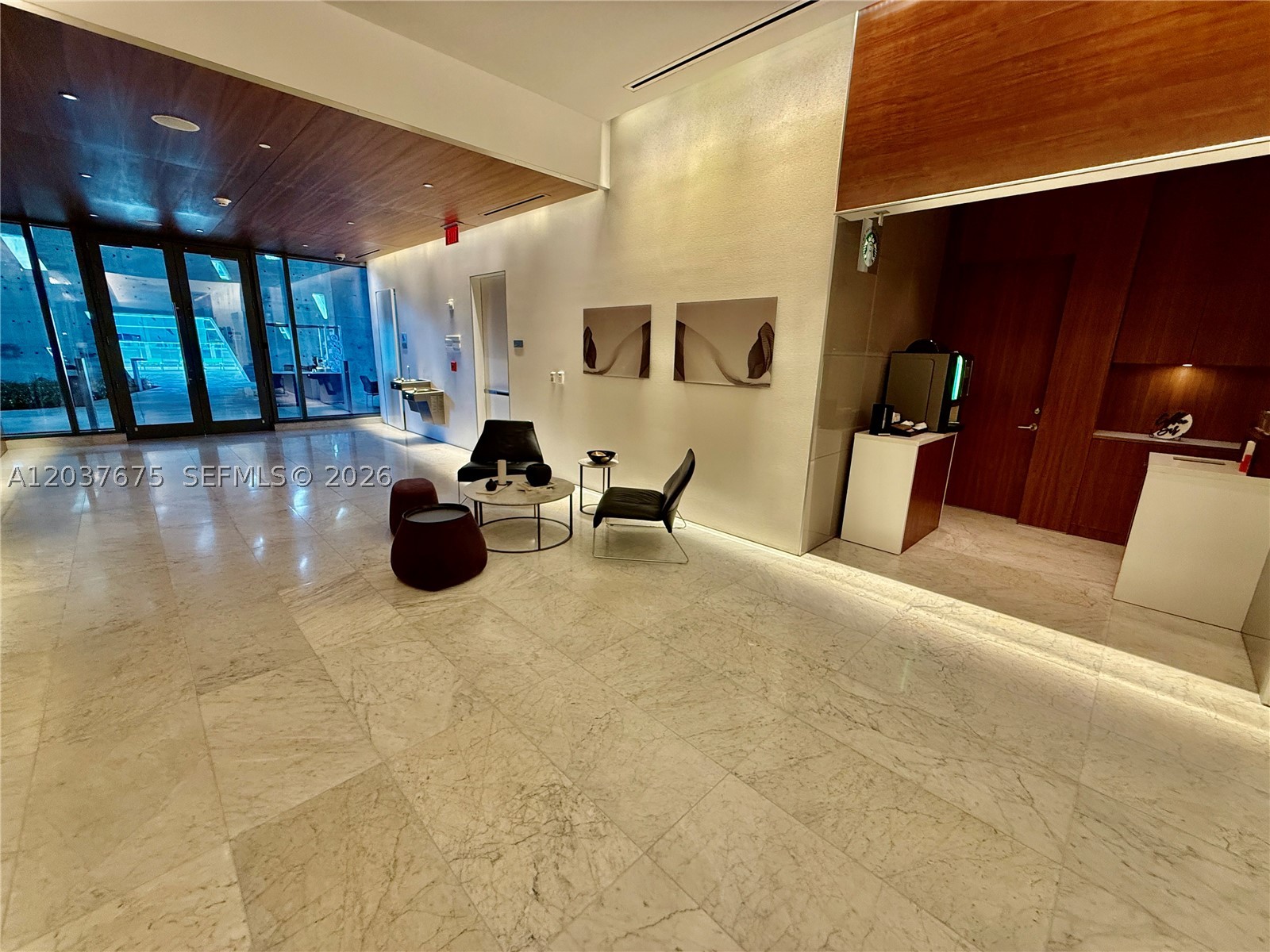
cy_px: 476
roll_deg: -1.6
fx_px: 514
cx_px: 635
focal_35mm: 14
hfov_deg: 102.1
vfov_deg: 85.7
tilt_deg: -12.1
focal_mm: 2.22
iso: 250
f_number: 2.2
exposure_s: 1/120
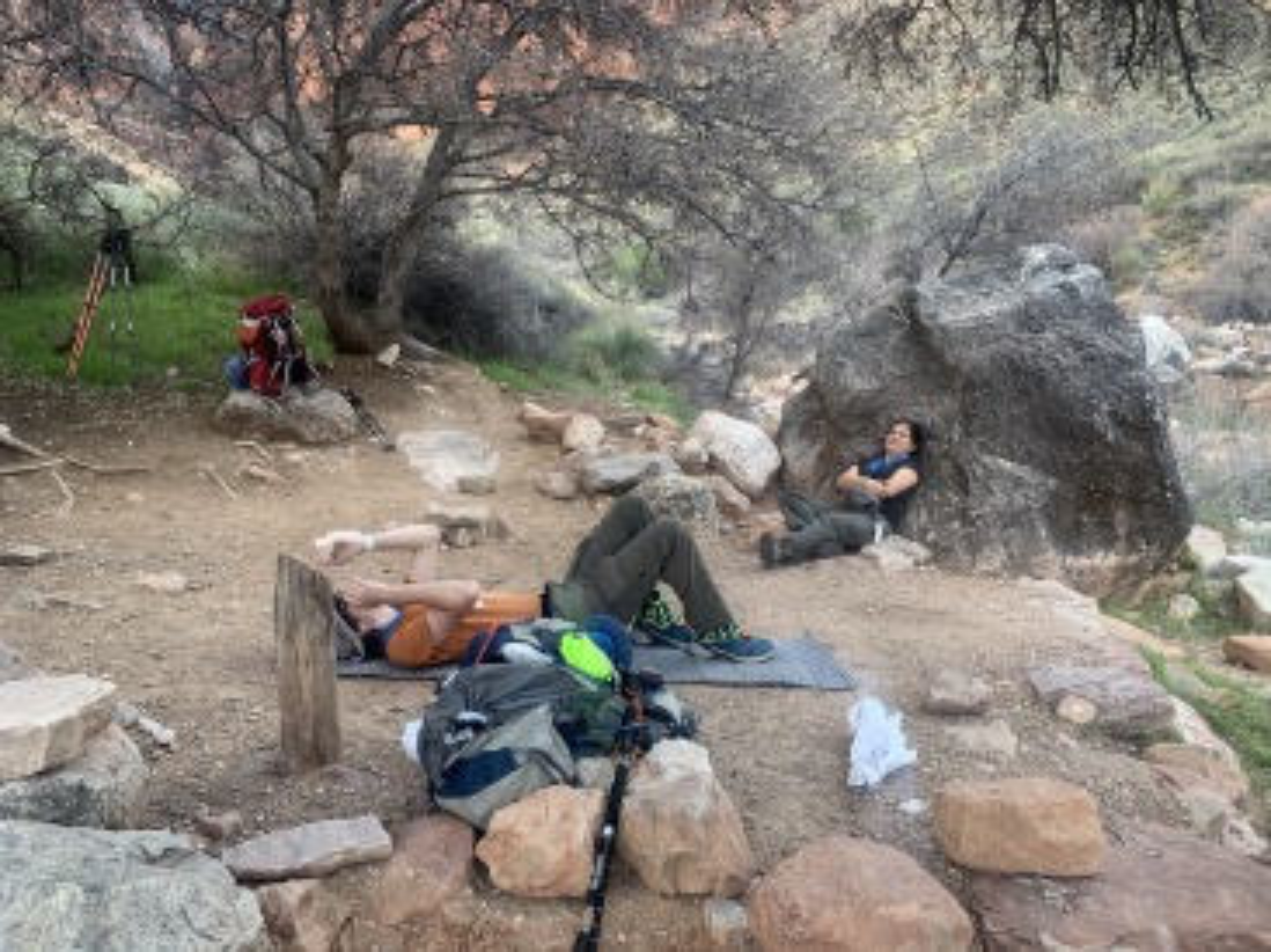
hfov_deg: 67.3
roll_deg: +1.1
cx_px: 636
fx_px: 954
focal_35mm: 26
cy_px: 476
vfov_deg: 53.0
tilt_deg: -5.4
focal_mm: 4.25
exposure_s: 1/121
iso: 40
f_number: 1.8
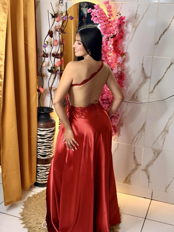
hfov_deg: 30.3
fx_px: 322
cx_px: 87
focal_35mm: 48
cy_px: 116
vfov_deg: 39.7
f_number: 1.78
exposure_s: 1/50
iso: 200
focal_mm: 6.76
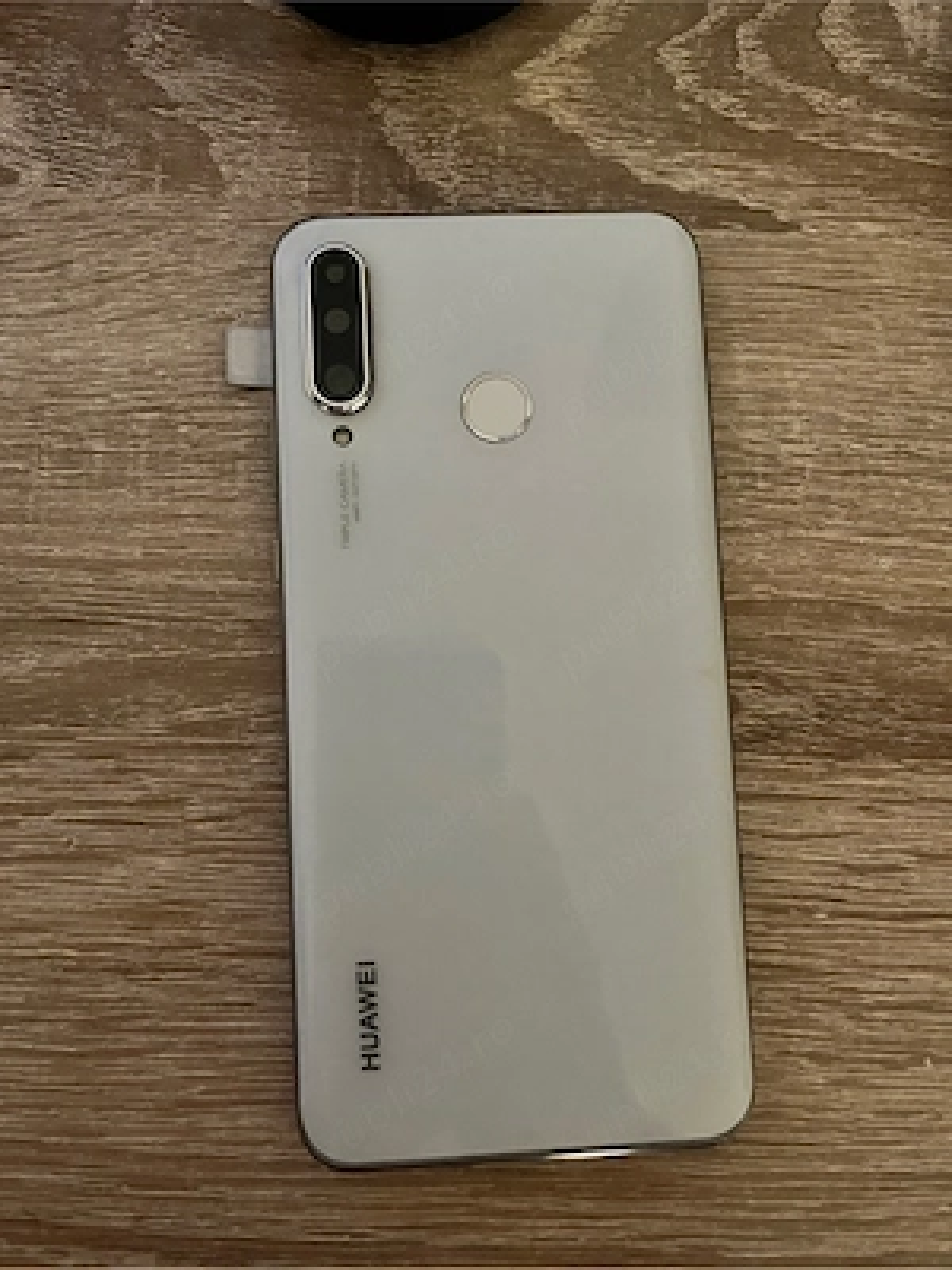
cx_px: 476
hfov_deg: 53.1
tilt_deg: -84.0
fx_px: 953
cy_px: 635
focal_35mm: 26
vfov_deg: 67.3
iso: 800
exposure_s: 1/30
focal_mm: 5.1
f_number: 1.6
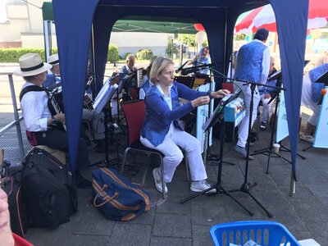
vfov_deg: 49.7
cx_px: 164
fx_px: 265
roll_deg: +2.1
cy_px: 123
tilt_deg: -16.6
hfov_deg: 63.4
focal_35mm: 28
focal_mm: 3.99
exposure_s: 1/105
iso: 20
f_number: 1.8
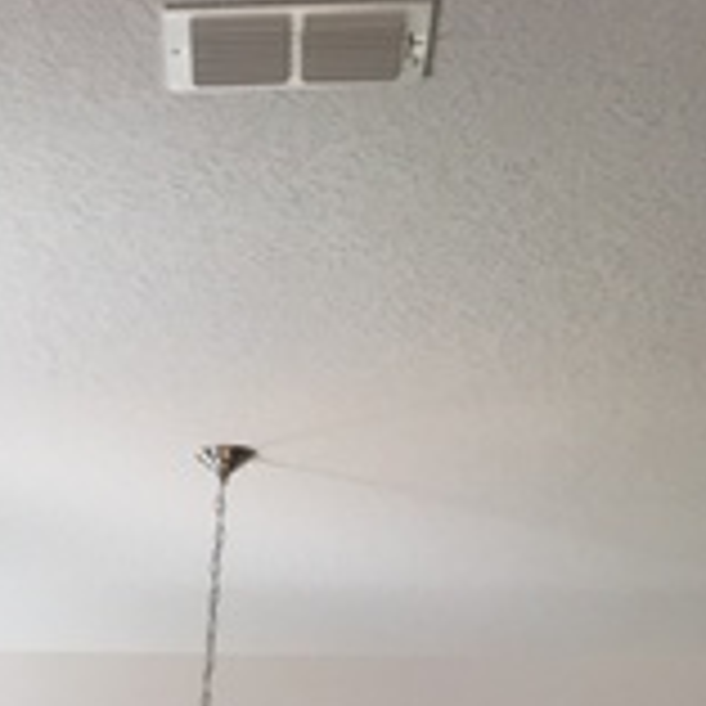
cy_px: 1441
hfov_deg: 15.0
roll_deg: -3.3
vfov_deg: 13.5
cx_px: -292
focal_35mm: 109
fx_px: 2515
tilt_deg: -9.6
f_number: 2.2
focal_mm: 4.15
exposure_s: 1/60
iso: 25
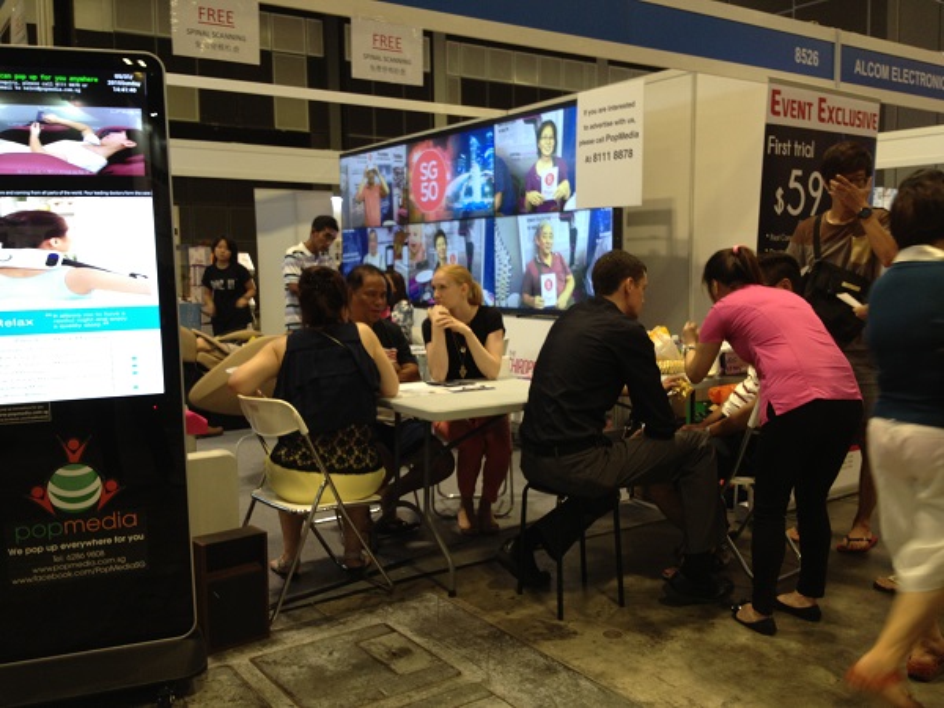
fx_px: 954
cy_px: 354
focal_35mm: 35
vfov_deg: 40.7
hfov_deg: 52.6
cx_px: 472
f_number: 2.4
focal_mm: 4.28
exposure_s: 1/20
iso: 64
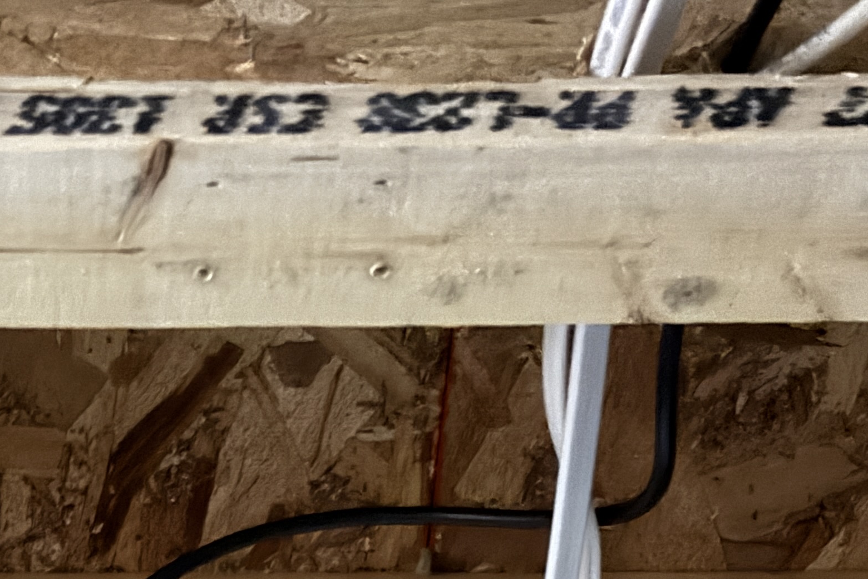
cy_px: 708
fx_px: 3110
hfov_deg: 15.6
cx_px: 26
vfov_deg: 10.4
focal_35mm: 129
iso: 640
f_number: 1.78
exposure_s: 1/5
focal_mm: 6.76
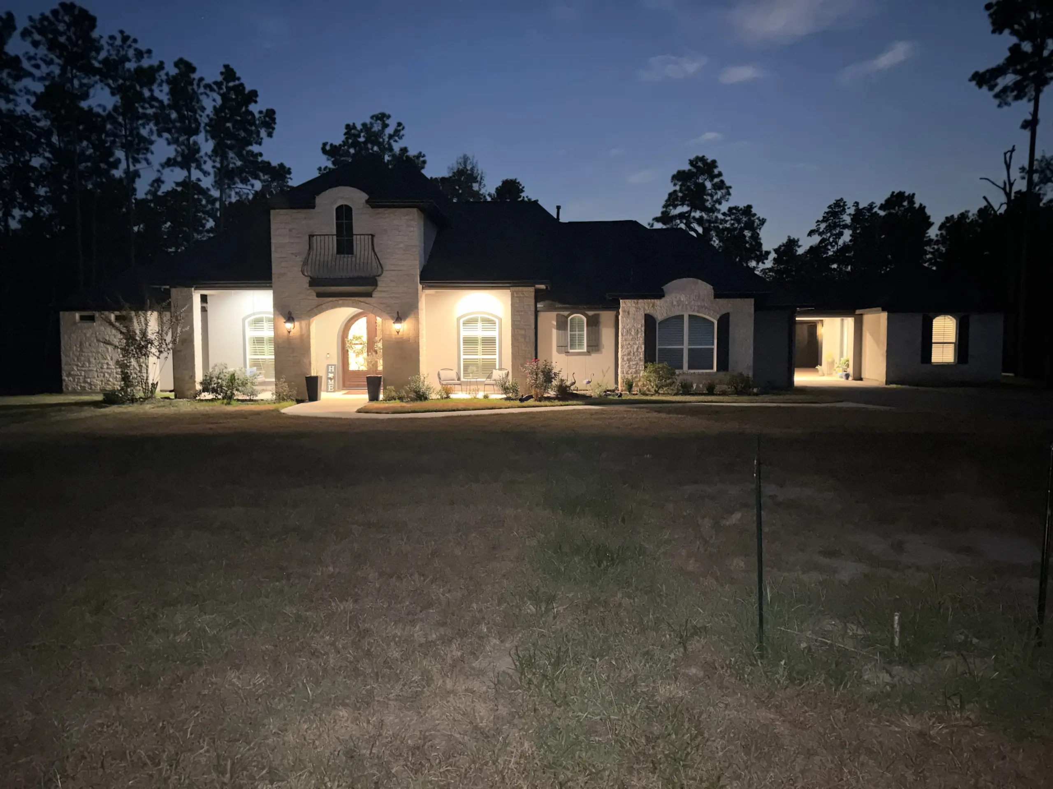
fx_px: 791
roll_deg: +0.3
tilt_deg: -4.6
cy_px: 394
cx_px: 526
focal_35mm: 26
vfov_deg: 53.1
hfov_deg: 67.3
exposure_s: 1/4
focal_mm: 5.96
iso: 2500
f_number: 1.6
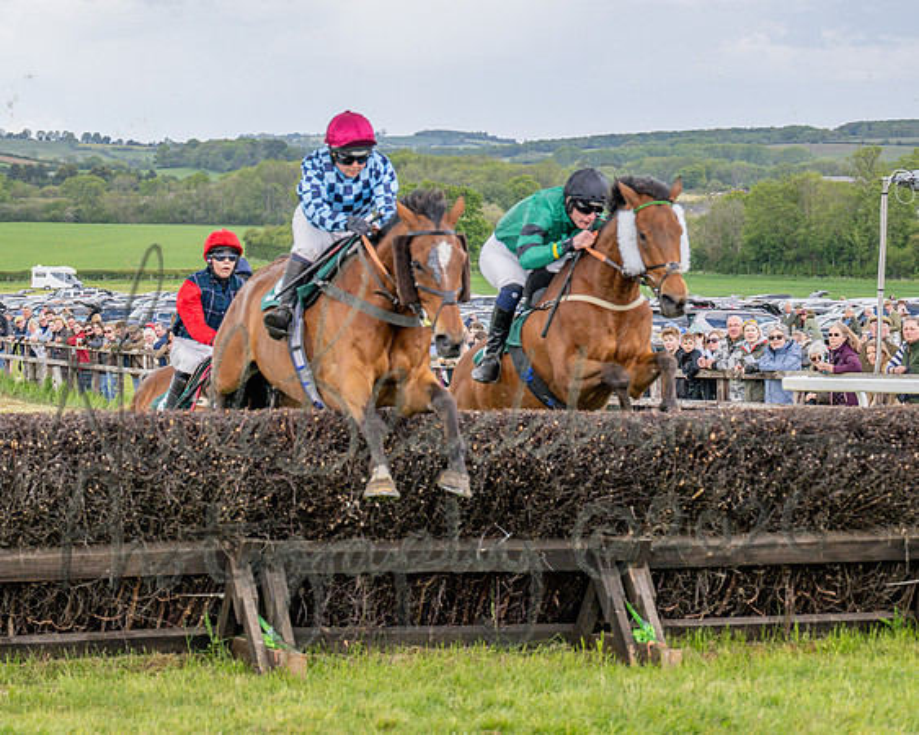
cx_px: 94
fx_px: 3638
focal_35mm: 134
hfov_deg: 14.3
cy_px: 445
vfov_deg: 11.5
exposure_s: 1/1600
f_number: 4
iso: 400
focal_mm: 70
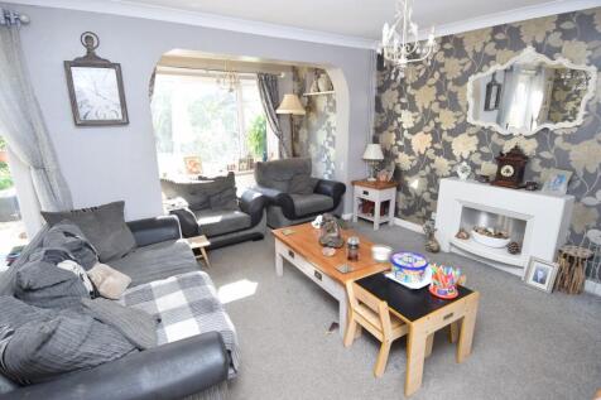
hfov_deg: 90.0
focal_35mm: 18
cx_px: 300
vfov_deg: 67.3
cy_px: 200
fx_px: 300
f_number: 5
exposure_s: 1/100
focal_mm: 12
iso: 400
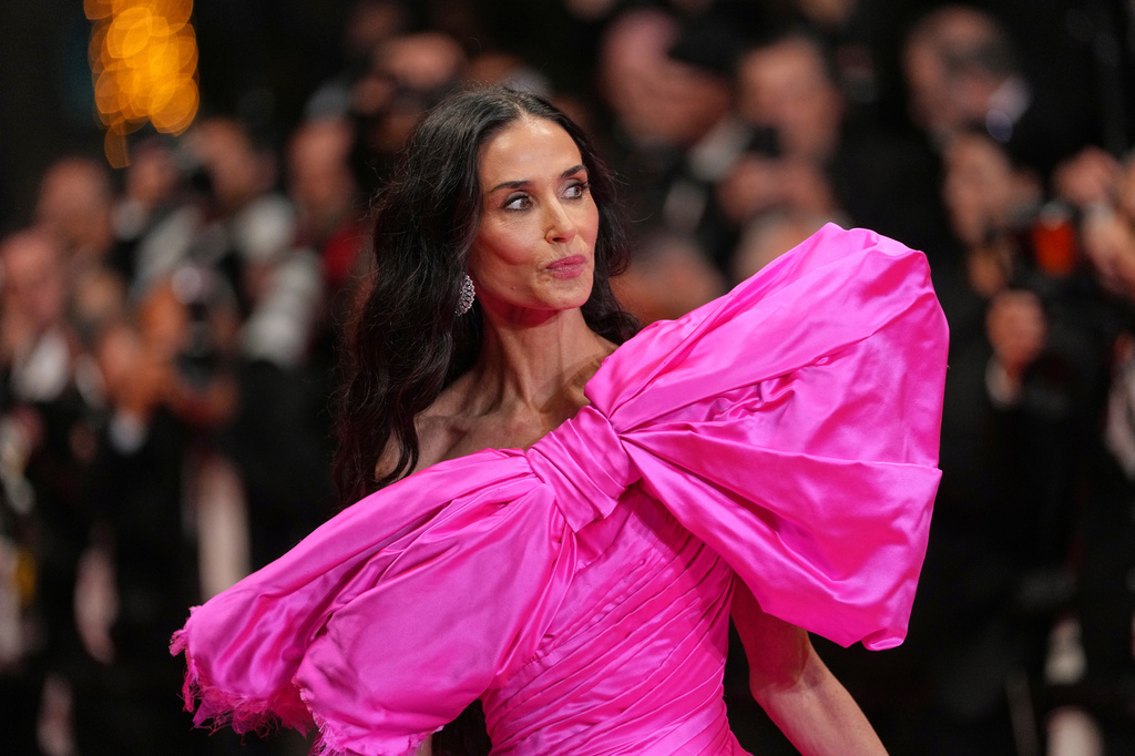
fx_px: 6114
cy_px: 378
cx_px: 568
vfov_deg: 7.1
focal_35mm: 194
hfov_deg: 10.6
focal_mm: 194
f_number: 2.8
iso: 2500
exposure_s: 1/1000
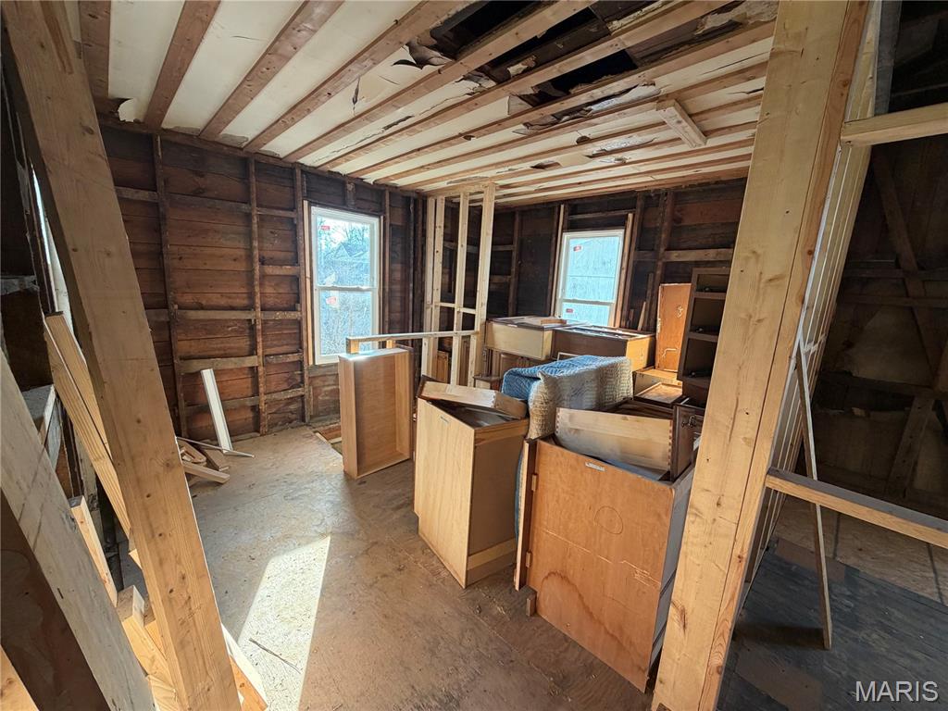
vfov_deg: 85.7
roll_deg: -3.5
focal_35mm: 14
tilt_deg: -12.4
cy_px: 356
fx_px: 383
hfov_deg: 102.1
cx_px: 474
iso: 160
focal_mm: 2.22
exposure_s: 1/121
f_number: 2.2
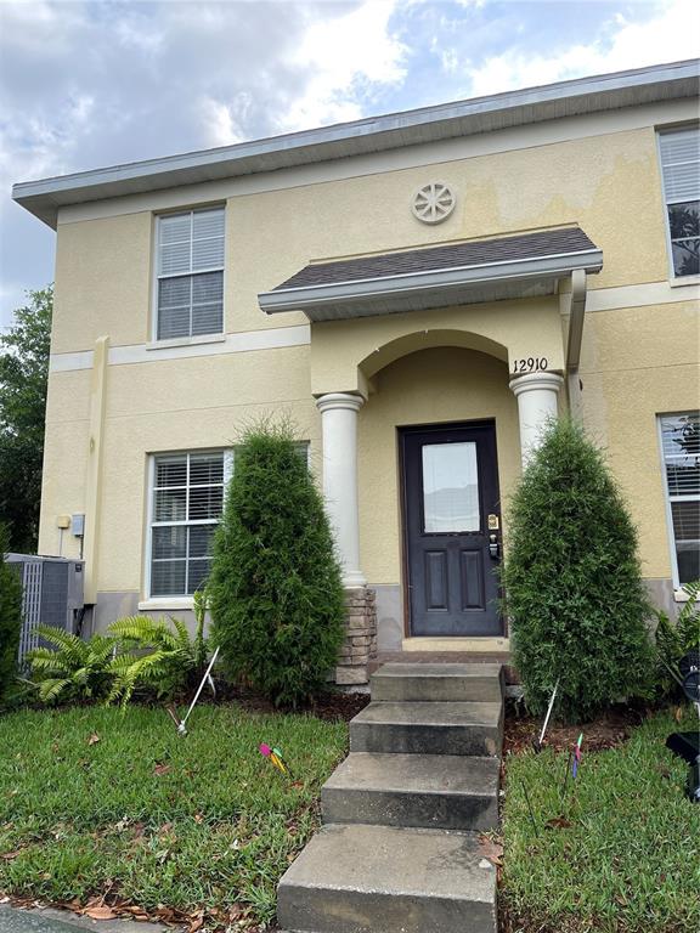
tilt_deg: +11.3
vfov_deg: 67.3
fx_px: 701
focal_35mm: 26
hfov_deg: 53.1
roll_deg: +0.9
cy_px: 466
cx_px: 350
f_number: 1.6
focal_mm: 5.1
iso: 50
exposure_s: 1/1553
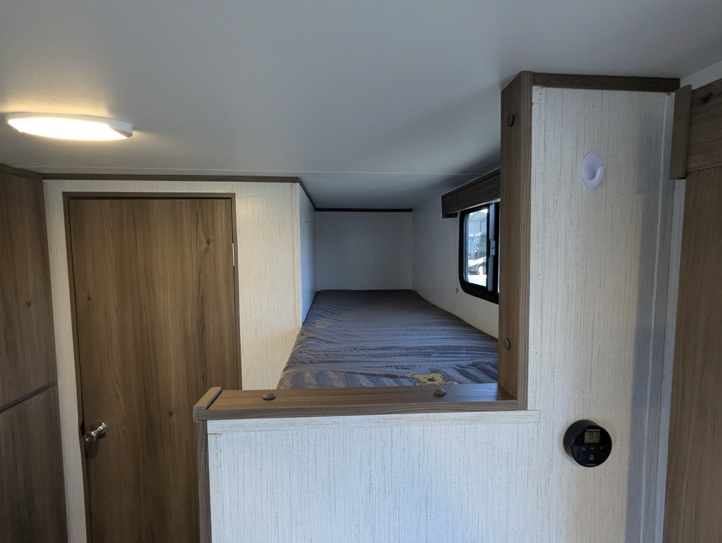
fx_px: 334
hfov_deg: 94.4
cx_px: 361
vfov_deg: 78.2
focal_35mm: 16
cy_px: 272
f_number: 2.2
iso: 376
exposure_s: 1/119
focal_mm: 2.35
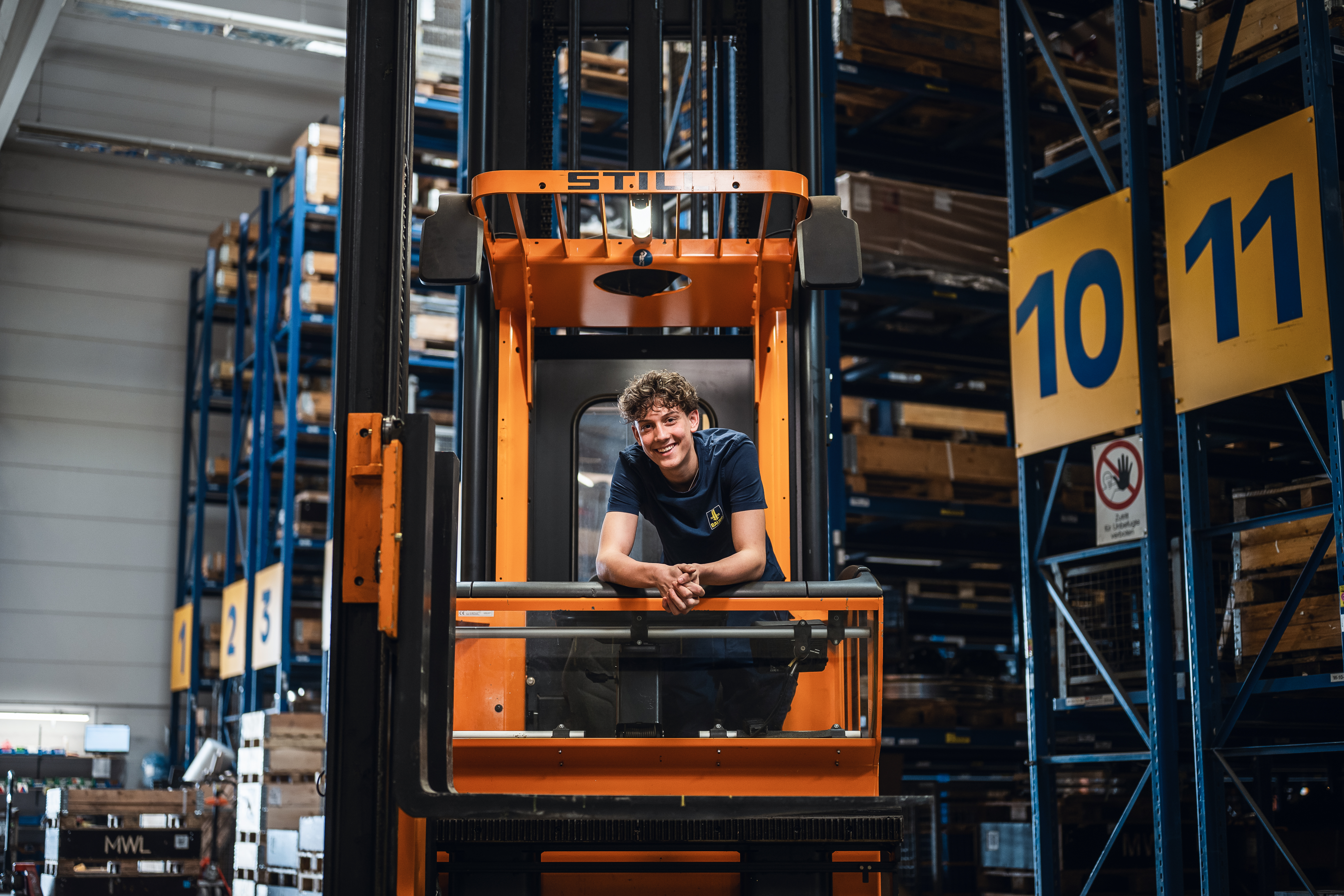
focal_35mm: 50
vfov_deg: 27.0
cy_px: 448
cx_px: 672
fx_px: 1867
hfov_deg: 39.6
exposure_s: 1/160
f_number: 1.8
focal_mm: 50
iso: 320
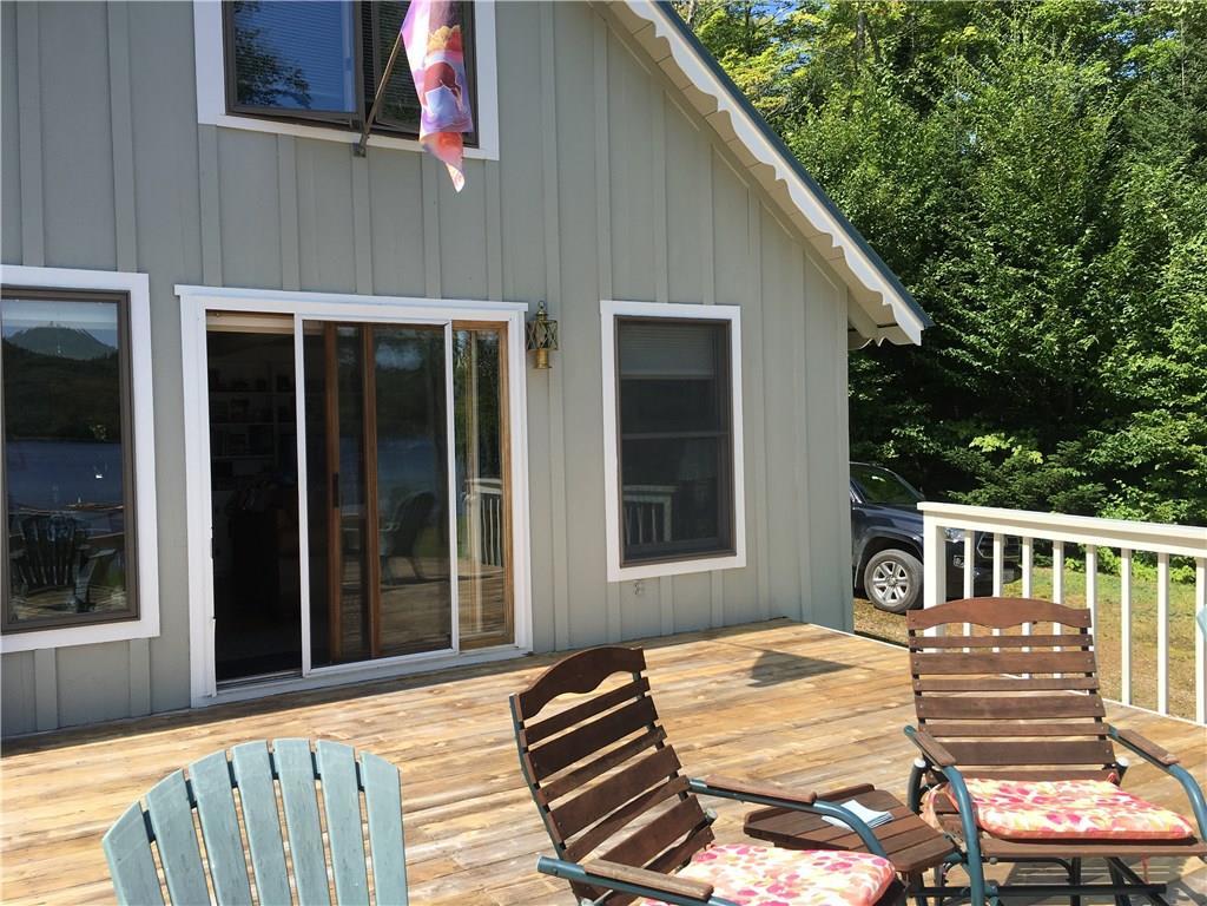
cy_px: 453
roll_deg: +1.7
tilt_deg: -0.1
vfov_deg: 48.2
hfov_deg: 61.7
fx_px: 1011
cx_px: 604
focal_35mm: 29
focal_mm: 4.15
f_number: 2.2
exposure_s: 1/810
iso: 25
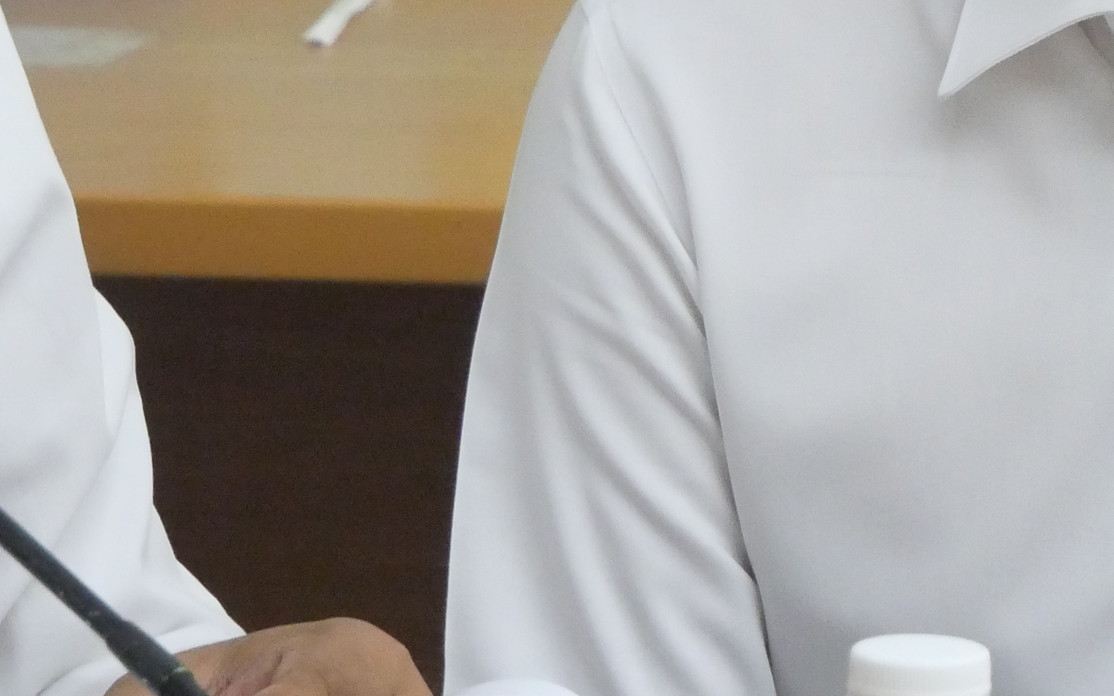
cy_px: -163
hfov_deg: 7.7
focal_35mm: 273
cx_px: 1107
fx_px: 8288
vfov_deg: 4.8
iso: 3200
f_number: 5.6
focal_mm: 46
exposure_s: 1/40
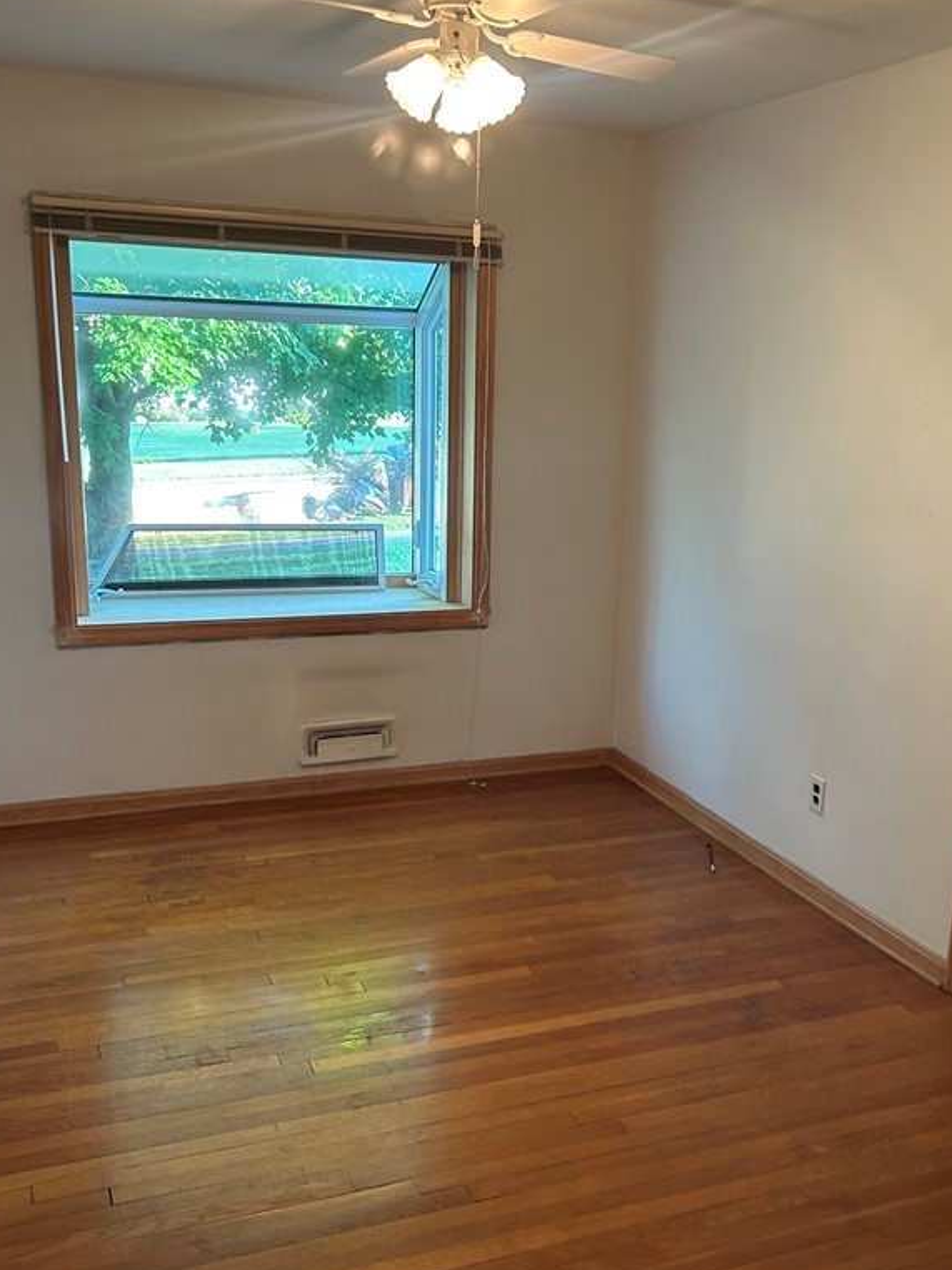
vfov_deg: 52.5
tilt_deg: -8.5
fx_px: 1283
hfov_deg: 40.7
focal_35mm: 35
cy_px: 704
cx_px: 515
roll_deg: -0.6
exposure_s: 1/60
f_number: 1.5
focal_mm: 5.7
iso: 160
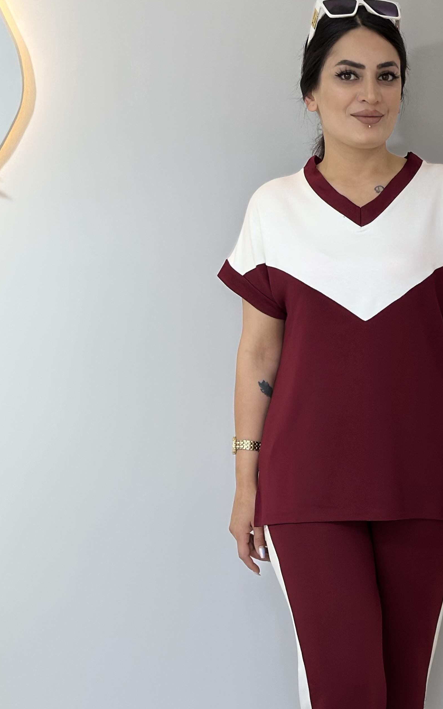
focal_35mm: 81
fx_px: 1565
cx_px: 358
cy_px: 477
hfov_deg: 16.0
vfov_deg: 25.4
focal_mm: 6.86
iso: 80
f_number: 1.78
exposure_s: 1/221
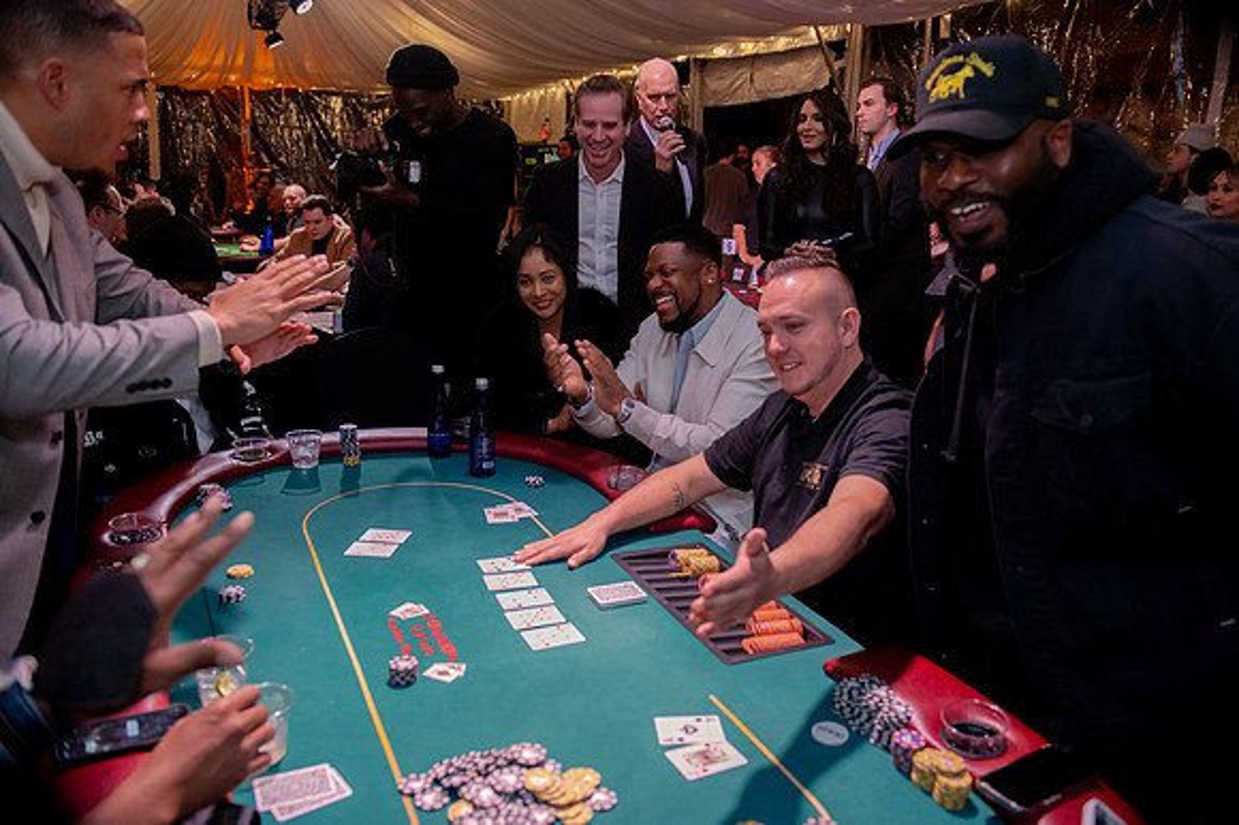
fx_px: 996
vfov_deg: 45.0
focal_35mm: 29
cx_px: 645
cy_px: 414
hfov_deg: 63.7
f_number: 3.2
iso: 3200
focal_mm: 27
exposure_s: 1/640
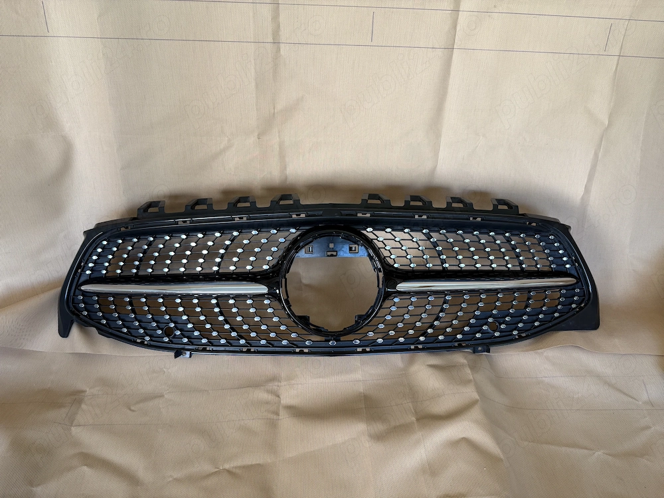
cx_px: 332
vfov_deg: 56.8
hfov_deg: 71.6
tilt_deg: -31.3
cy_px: 249
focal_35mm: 24
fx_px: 460
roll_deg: -0.9
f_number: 1.78
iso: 200
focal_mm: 6.76
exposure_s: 1/121
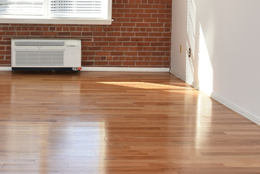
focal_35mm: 69
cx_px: 52
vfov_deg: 19.4
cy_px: 21
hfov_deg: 28.6
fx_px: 499
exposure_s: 1/125
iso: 500
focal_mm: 30
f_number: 5.6
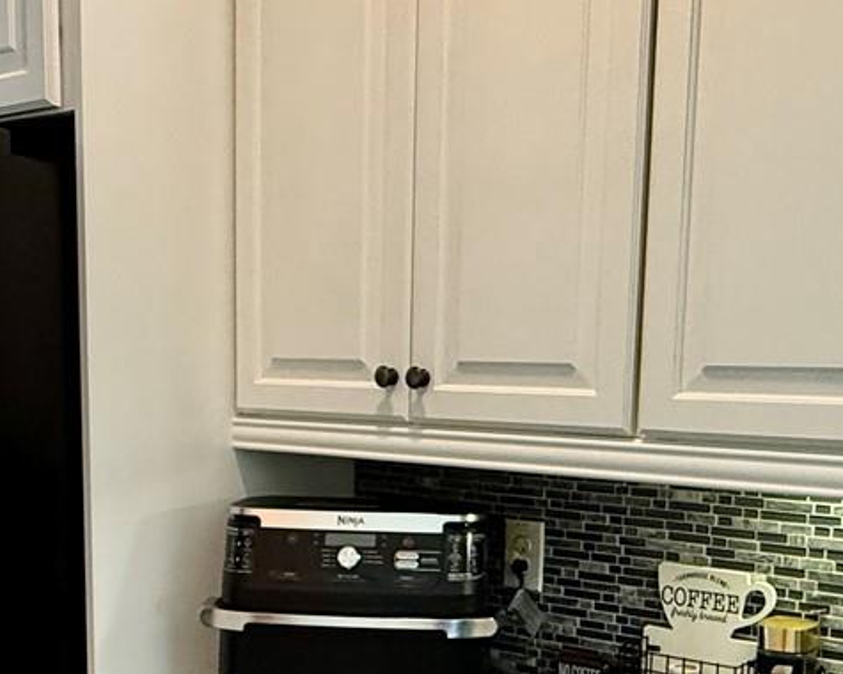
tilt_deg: -8.9
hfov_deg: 40.3
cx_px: 479
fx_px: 1148
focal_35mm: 46
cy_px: 539
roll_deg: -1.3
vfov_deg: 31.9
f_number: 2.2
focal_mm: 2.22
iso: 400
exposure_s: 1/60
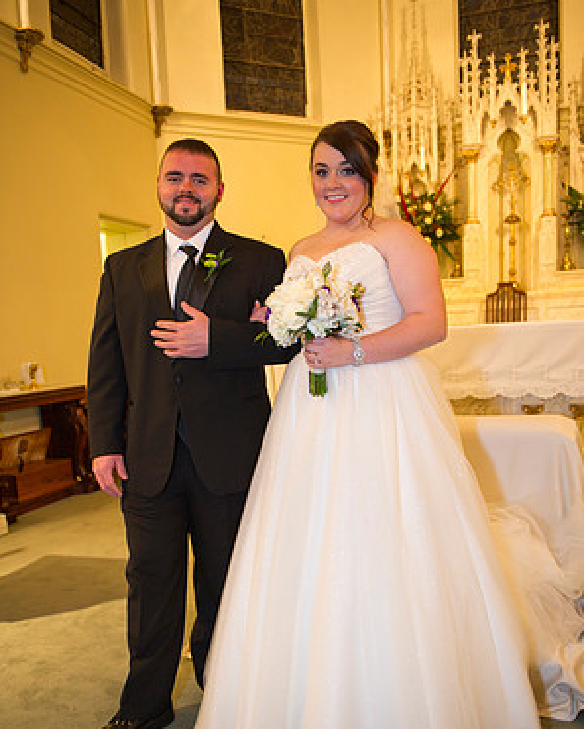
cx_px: 292
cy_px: 430
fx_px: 713
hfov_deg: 44.6
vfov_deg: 53.9
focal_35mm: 33
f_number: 2.8
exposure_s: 1/80
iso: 1250
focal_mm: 29
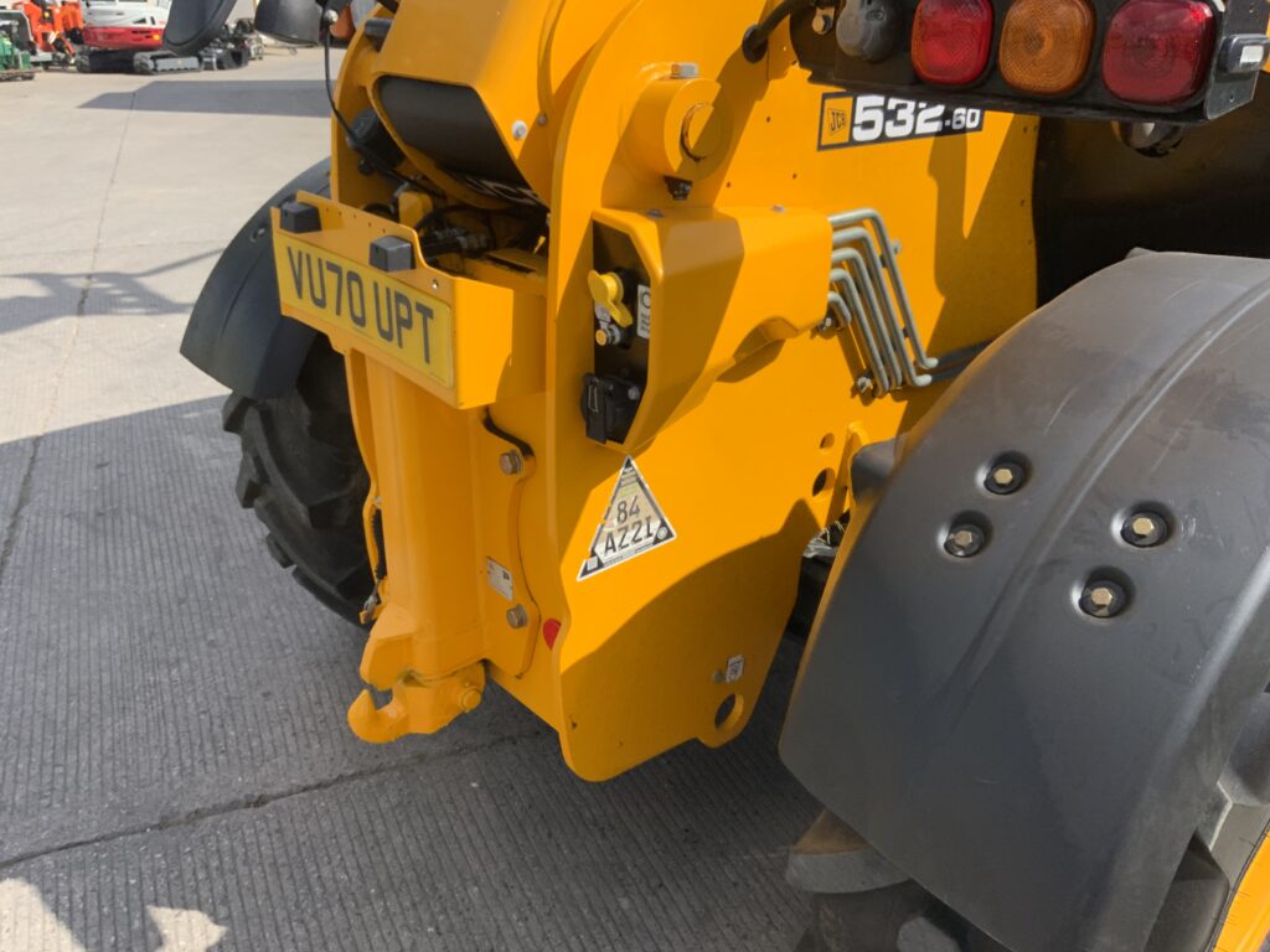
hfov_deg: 61.7
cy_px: 476
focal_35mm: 29
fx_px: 1064
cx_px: 635
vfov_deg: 48.2
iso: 16
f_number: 1.8
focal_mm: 3
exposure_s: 1/1626
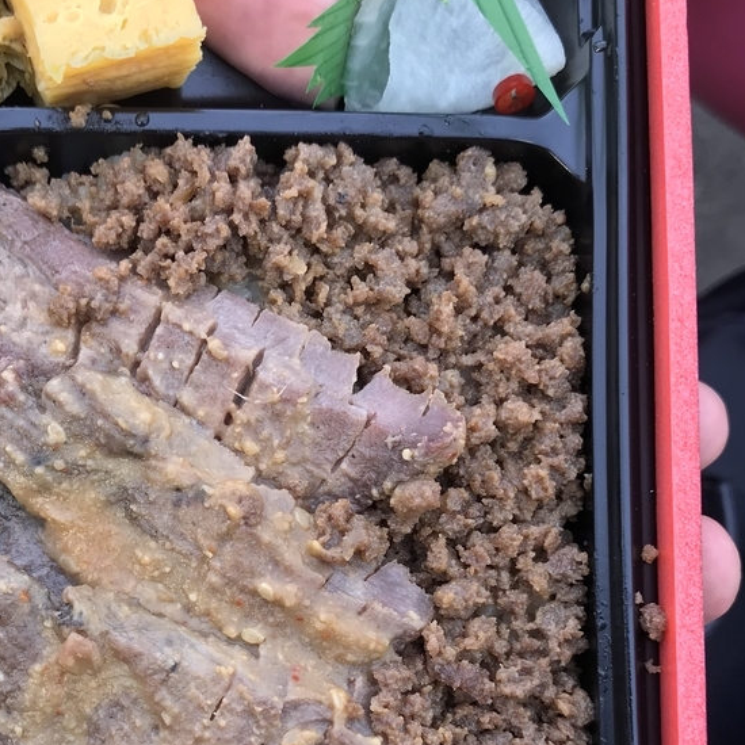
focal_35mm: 54
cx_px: 280
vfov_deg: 31.1
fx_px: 1315
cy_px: 555
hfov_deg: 31.5
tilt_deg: -81.6
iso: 20
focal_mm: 3.99
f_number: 1.8
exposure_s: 1/123
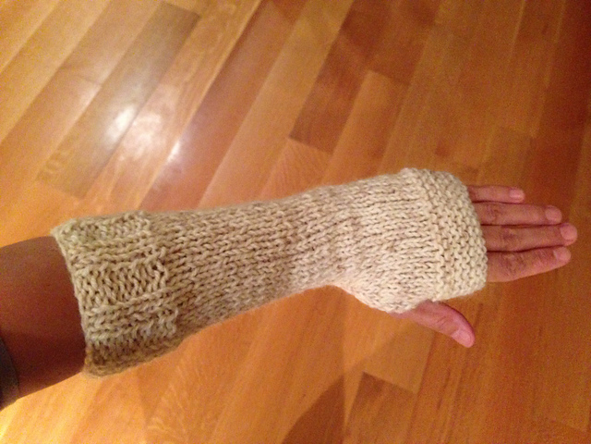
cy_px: 222
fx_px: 563
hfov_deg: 55.4
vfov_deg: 42.9
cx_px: 296
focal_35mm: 33
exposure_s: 1/15
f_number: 2.4
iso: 640
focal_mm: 4.12
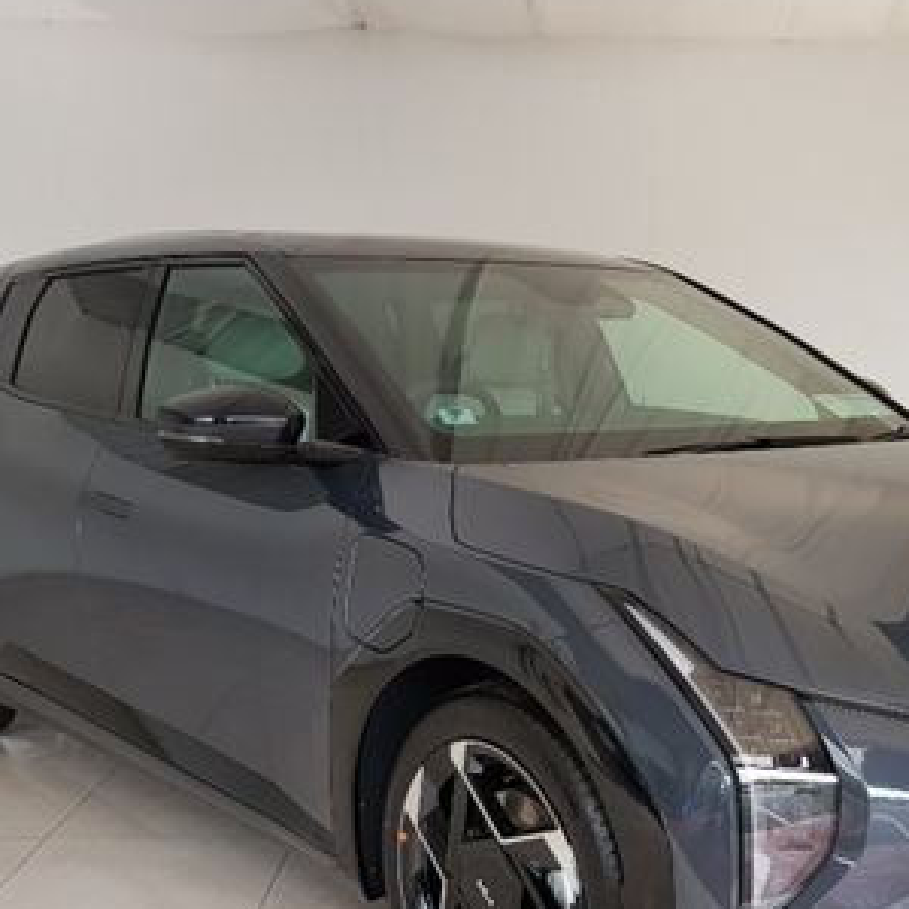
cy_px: 639
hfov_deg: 36.3
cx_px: 636
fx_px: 1367
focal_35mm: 46
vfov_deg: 36.2
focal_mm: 4.2
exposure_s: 1/50
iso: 125
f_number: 1.7
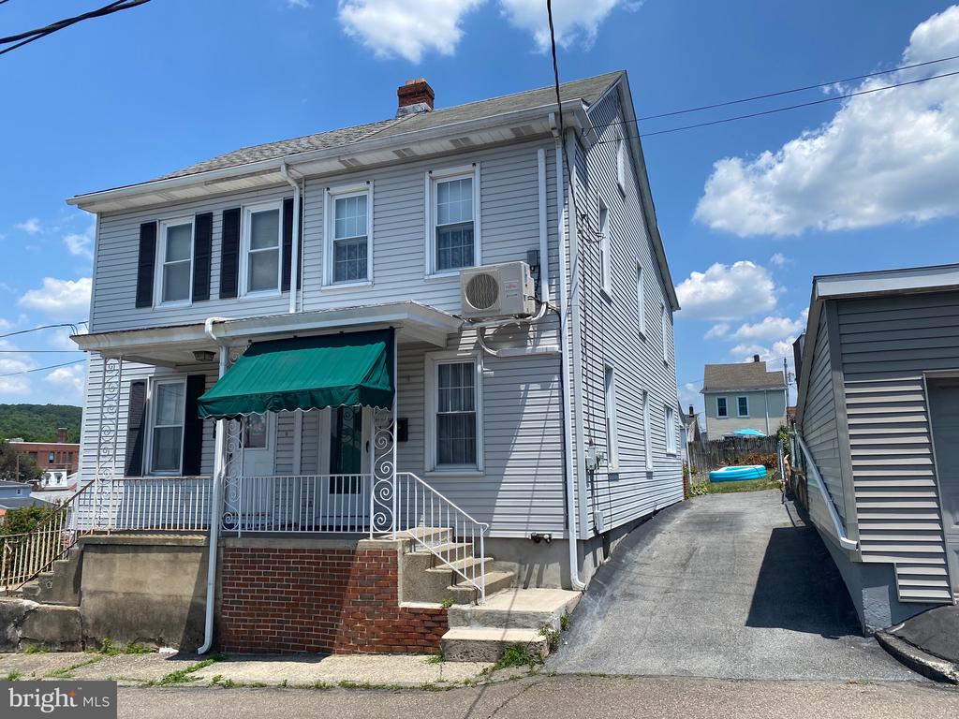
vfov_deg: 53.1
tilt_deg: +6.3
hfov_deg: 67.3
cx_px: 480
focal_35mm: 26
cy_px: 360
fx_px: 720
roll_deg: +1.0
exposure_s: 1/3300
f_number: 1.8
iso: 32
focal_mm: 4.25
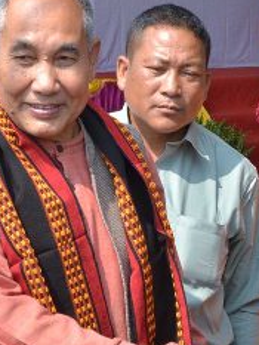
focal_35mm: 155
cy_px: 203
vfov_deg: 12.7
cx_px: 181
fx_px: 1545
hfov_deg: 9.6
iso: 800
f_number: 10
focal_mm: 34
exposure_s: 1/1000
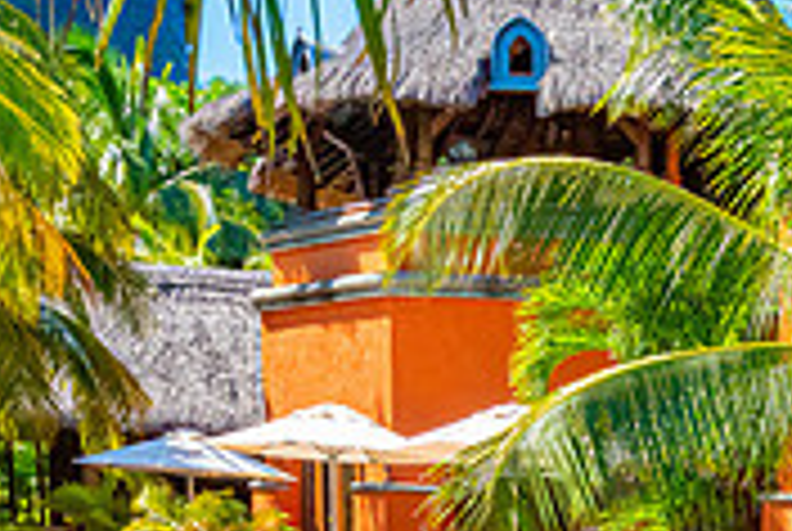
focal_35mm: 79
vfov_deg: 15.7
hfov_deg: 23.4
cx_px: 954
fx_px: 1741
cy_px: 844
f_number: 16
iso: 5000
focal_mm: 24
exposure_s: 1/640
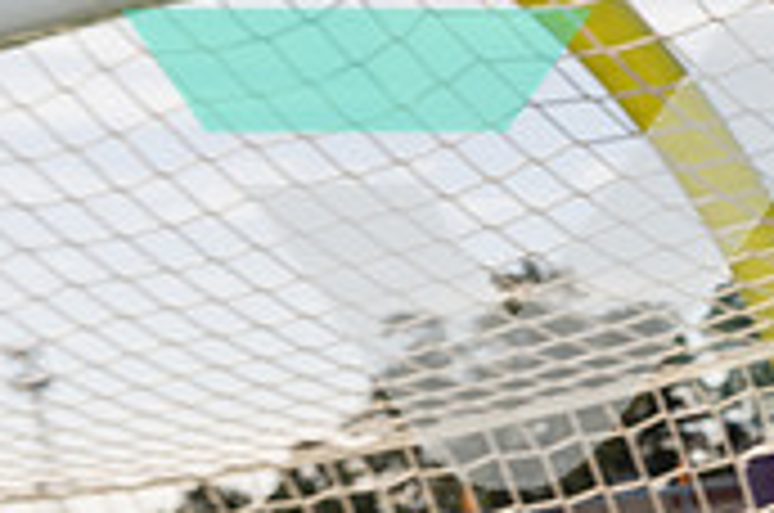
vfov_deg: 7.9
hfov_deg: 11.5
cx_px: 1282
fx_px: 3627
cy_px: 794
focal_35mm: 169
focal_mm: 50
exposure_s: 1/250
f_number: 8
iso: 100
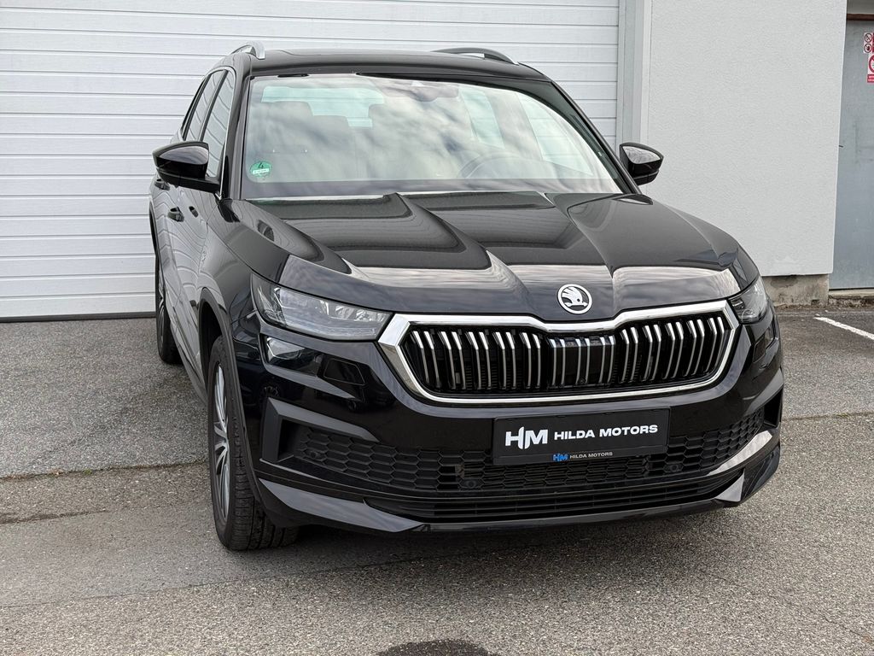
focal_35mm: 48
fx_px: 1212
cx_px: 437
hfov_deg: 39.7
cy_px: 328
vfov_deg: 30.3
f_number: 1.78
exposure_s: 1/675
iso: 80
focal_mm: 6.76
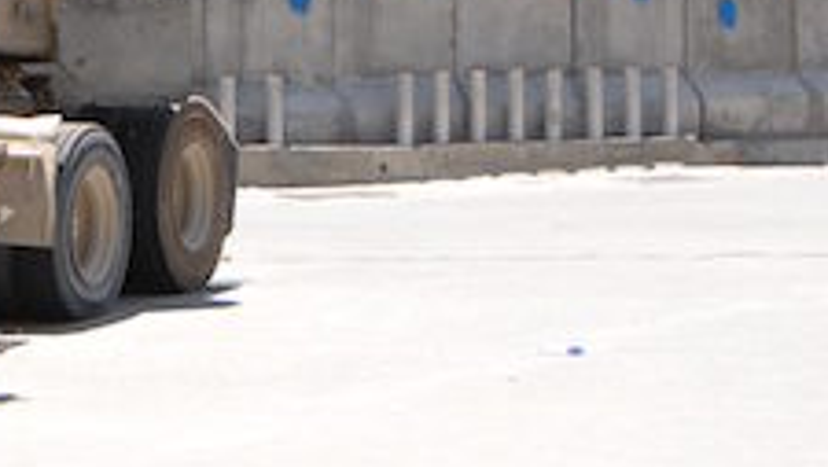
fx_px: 2944
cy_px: -22
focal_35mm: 134
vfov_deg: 9.0
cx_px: 140
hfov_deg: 15.9
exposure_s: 1/200
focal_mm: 32
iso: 160
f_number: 7.1
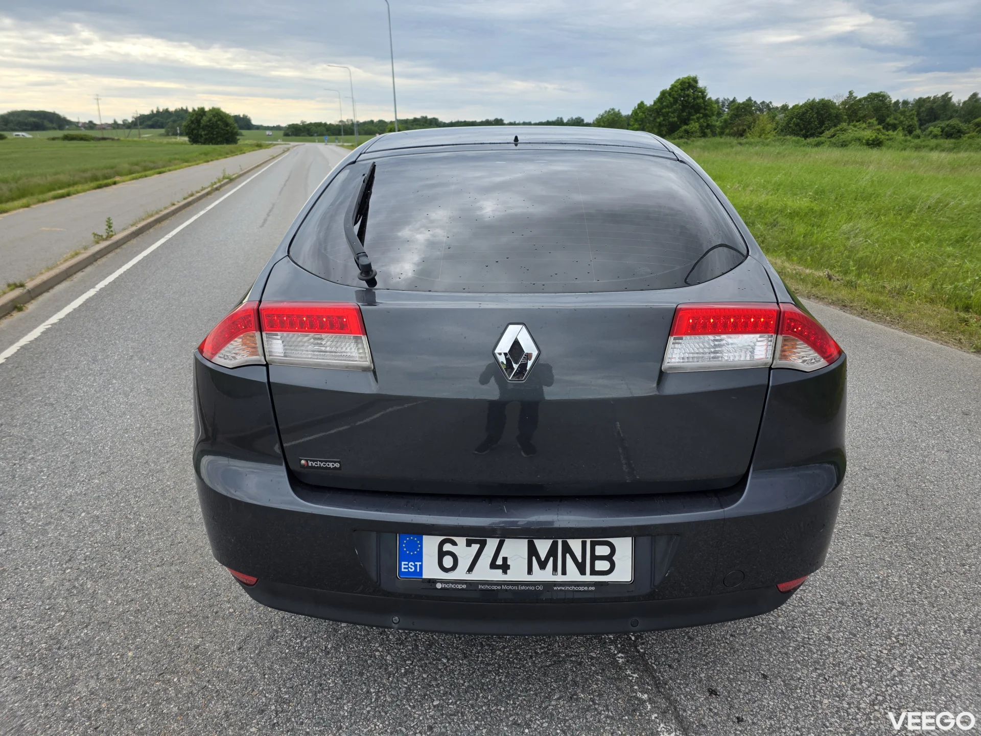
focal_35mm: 23
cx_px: 490
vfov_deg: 58.9
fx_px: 652
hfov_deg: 73.9
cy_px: 368
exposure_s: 1/2122
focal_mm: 6.3
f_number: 1.7
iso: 80
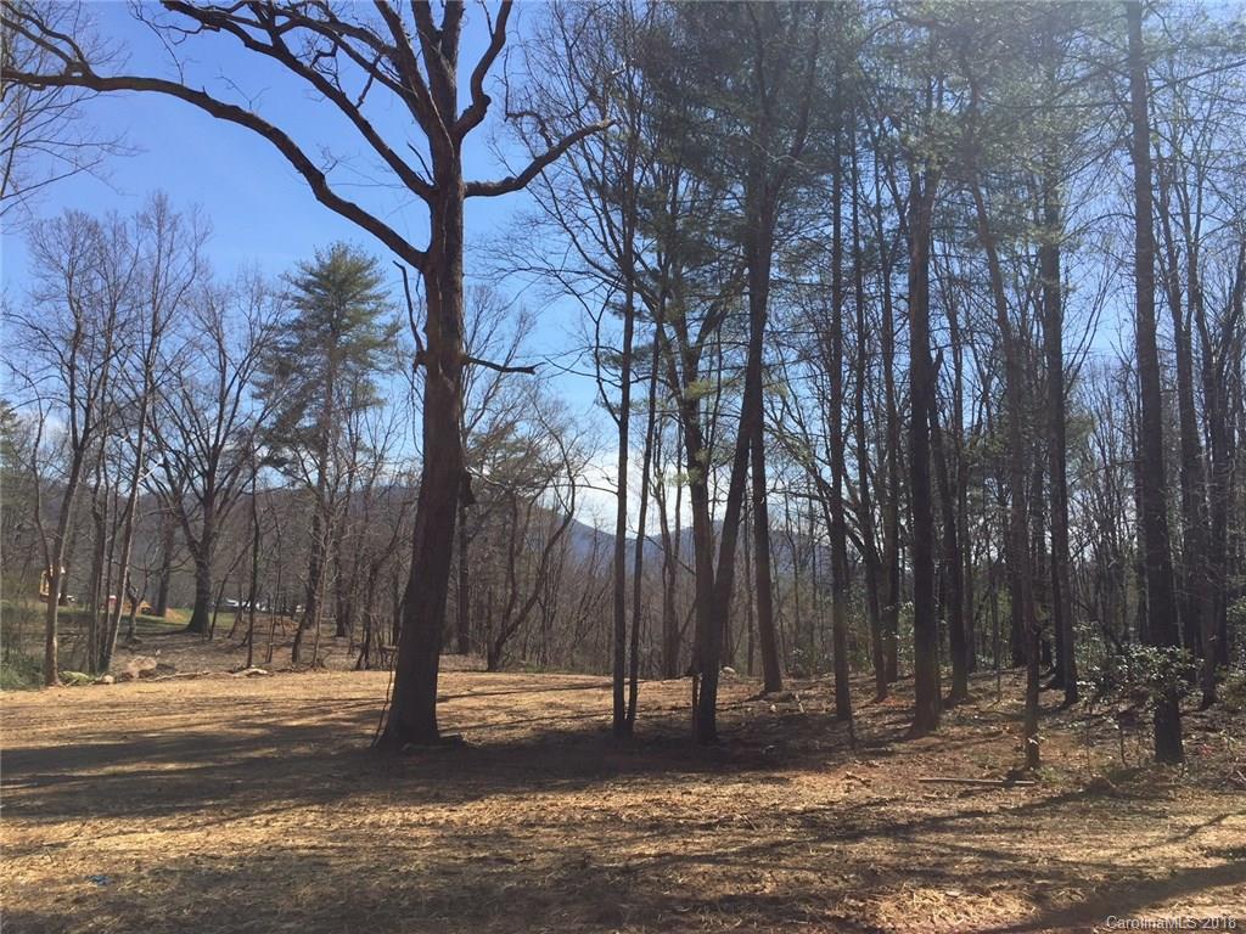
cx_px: 623
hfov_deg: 61.7
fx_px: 1044
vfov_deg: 48.2
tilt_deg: +8.2
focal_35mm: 29
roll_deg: -3.0
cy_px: 467
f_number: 2.2
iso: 32
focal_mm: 4.15
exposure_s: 1/1799
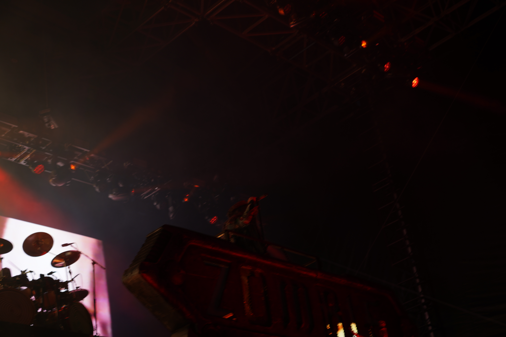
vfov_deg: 23.0
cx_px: 253
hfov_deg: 33.9
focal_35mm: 59
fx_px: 829
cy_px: 168
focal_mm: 59
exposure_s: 1/60
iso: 100
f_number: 4
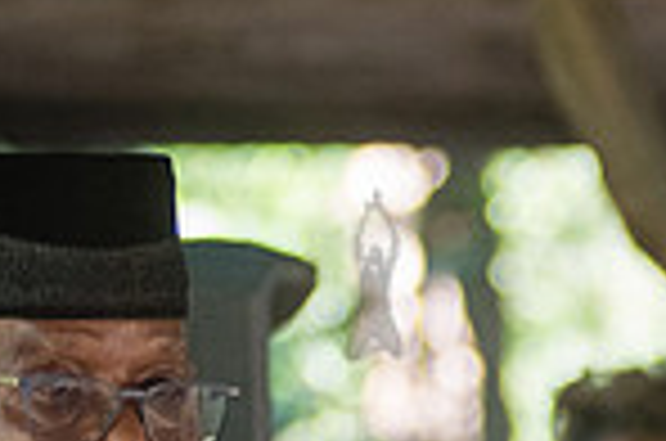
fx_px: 9138
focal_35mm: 495
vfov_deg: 2.8
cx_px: 845
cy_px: 817
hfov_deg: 4.2
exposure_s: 1/400
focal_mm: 92
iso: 1600
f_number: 2.8
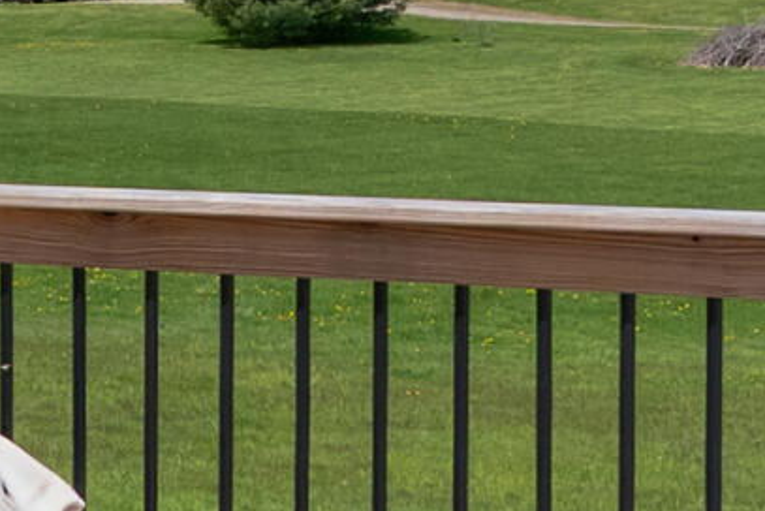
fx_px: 2509
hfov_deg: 13.1
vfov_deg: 11.5
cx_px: -1075
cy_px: 23
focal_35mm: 118
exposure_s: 1/1000
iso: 320
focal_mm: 16
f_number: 7.1
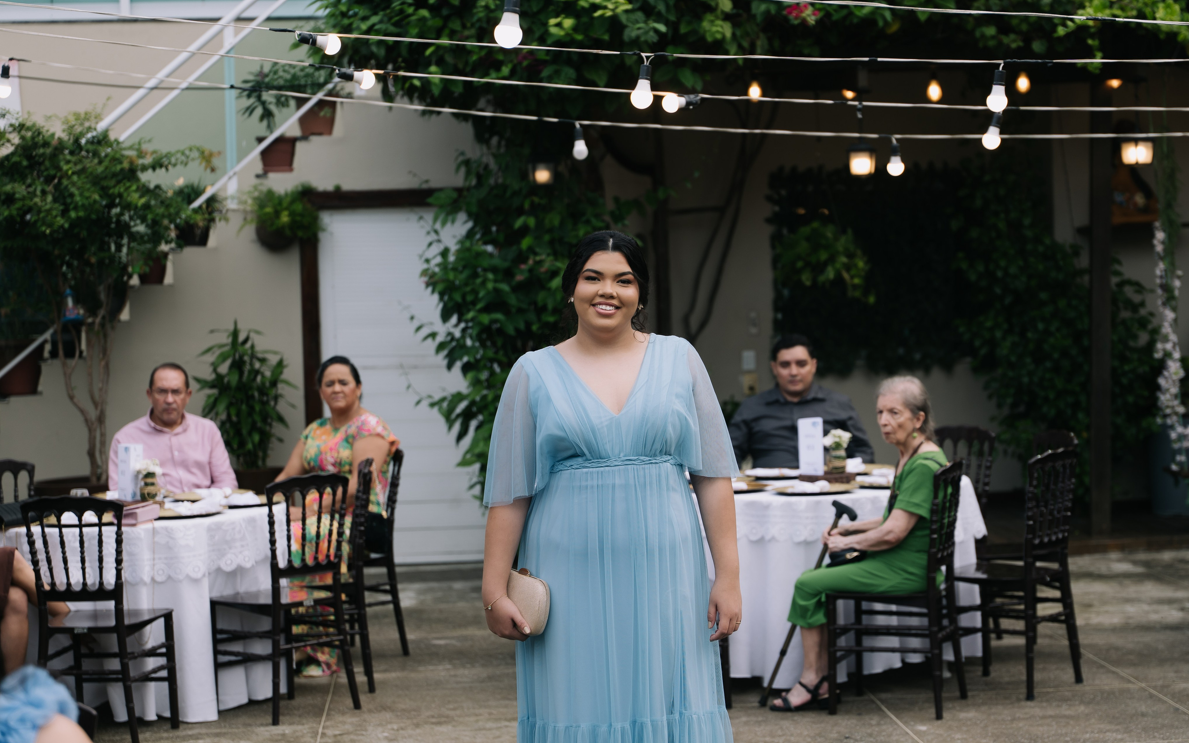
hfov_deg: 27.5
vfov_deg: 17.4
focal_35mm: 75
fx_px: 2430
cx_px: 594
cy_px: 399
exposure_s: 1/320
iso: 250
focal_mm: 70
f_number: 2.8
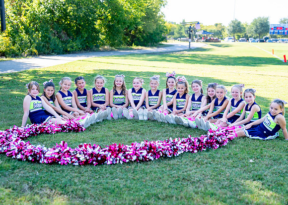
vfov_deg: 26.8
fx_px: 432
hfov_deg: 36.9
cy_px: 102
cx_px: 142
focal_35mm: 53
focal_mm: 50
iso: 250
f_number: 2.2
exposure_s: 1/1000
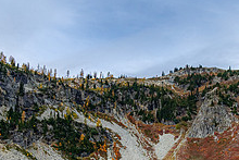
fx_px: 438
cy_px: 153
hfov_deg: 30.0
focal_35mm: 66
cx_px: 180
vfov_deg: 20.1
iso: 1000
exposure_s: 1/3200
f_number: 5
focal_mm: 24
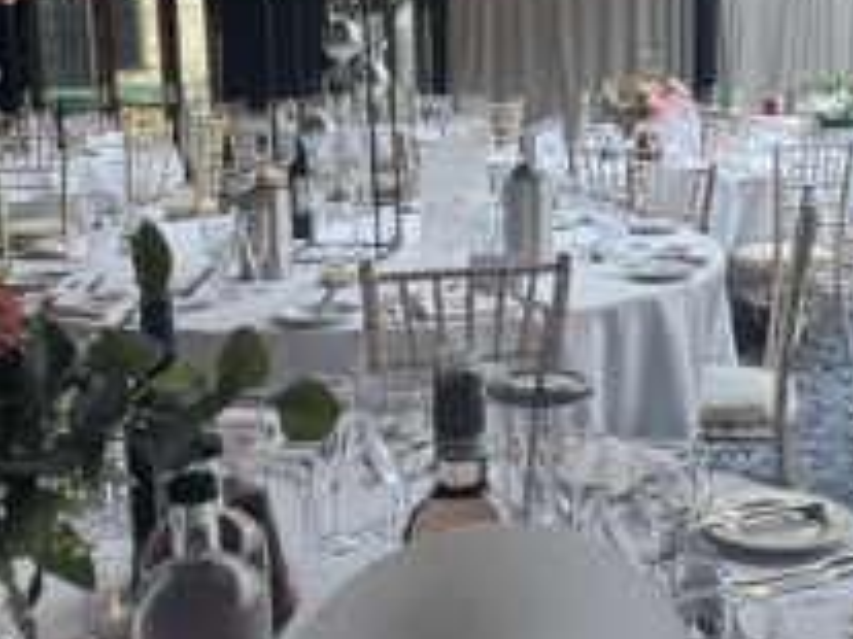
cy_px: 268
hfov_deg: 36.4
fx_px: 1281
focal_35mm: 52
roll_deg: +1.5
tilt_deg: -10.7
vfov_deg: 28.0
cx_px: 585
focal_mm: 2.22
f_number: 2.2
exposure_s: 1/116
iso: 40
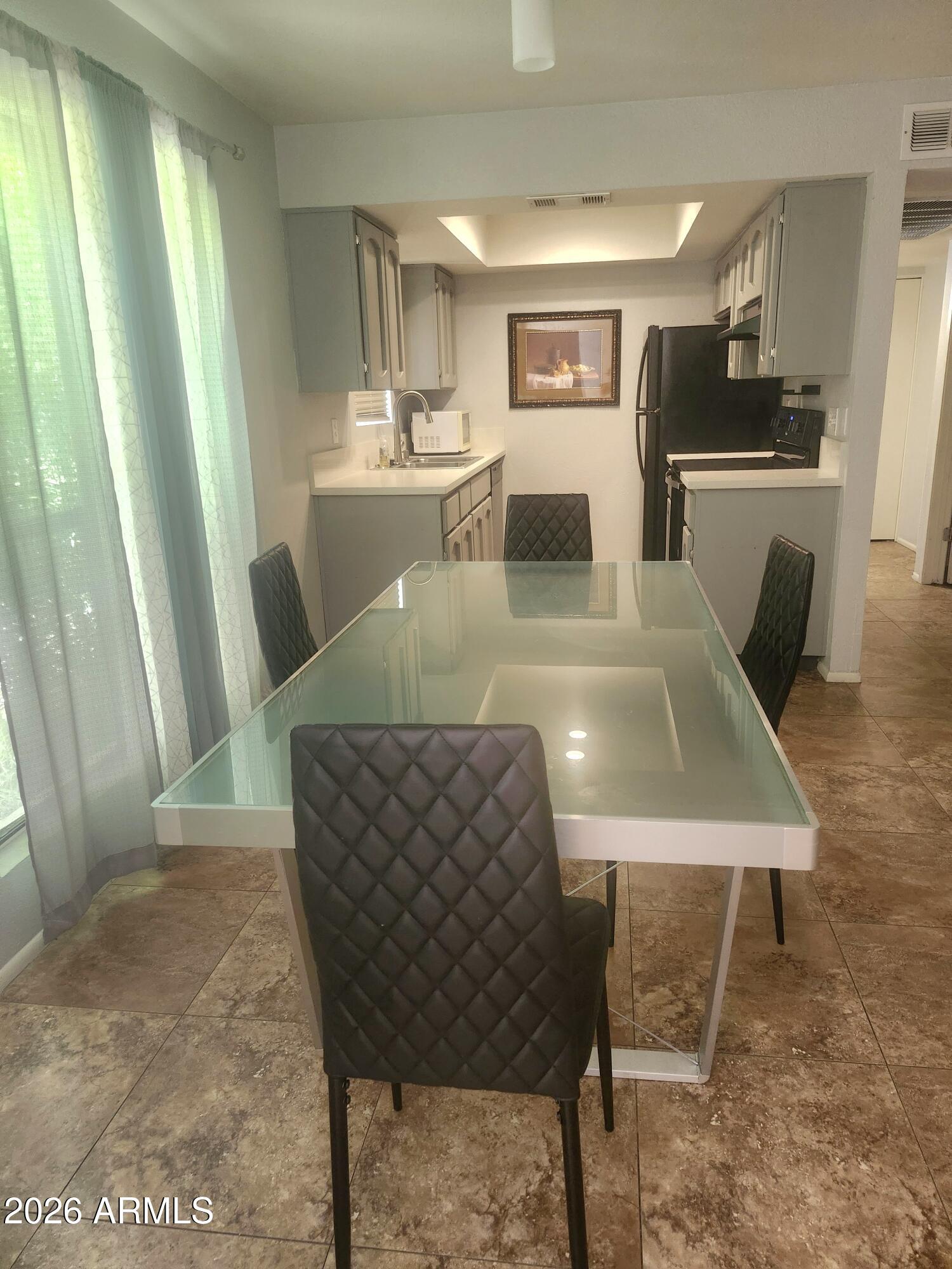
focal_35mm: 23
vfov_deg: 73.9
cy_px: 634
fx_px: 843
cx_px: 476
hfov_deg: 58.9
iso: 640
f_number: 1.8
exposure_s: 1/120
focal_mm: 5.54
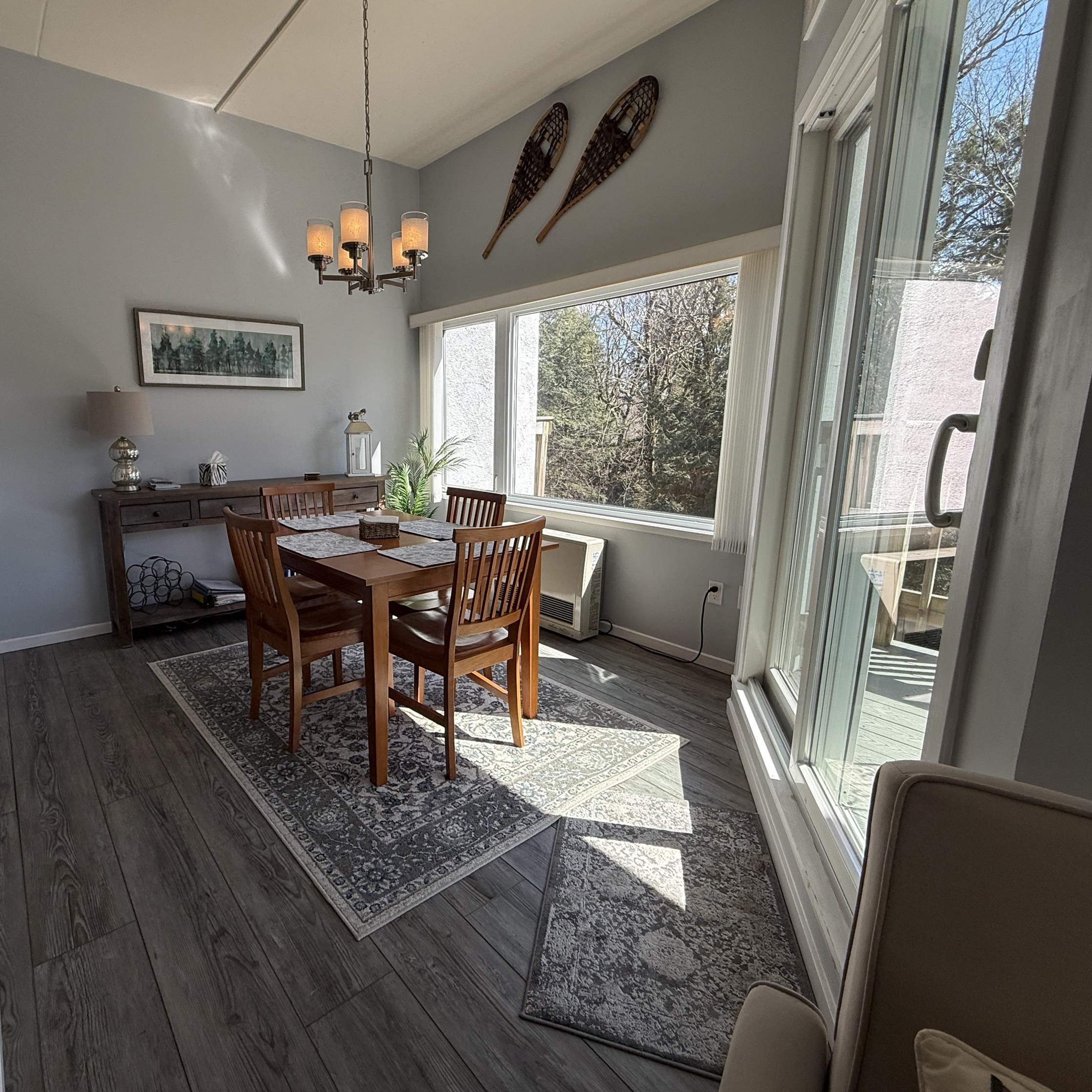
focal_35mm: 17
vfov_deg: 84.0
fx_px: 607
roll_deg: +0.2
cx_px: 422
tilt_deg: -10.9
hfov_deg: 82.7
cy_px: 537
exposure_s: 1/442
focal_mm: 2.22
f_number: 2.2
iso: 64
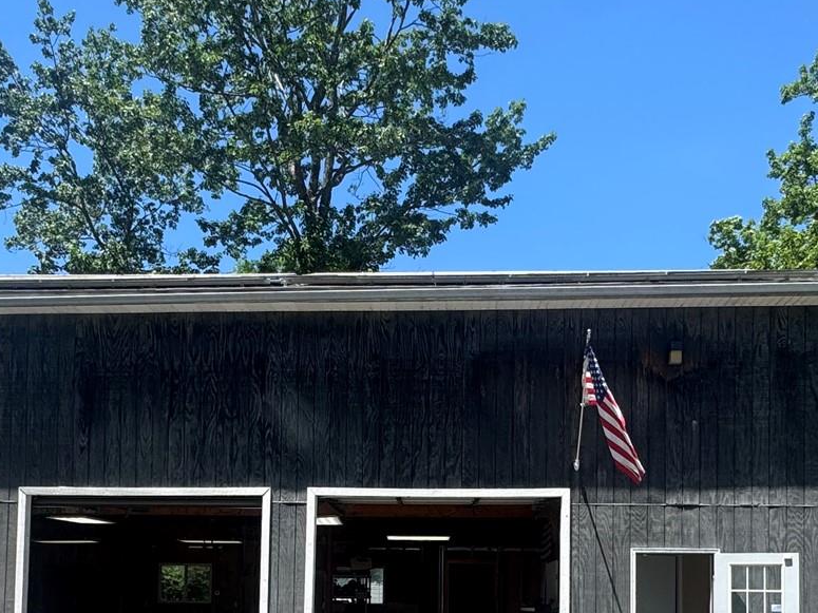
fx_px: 874
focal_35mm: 37
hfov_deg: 50.1
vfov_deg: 36.4
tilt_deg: +2.5
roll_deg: -0.3
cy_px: 545
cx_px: 380
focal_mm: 2.22
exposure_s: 1/879
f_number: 2.2
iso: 40
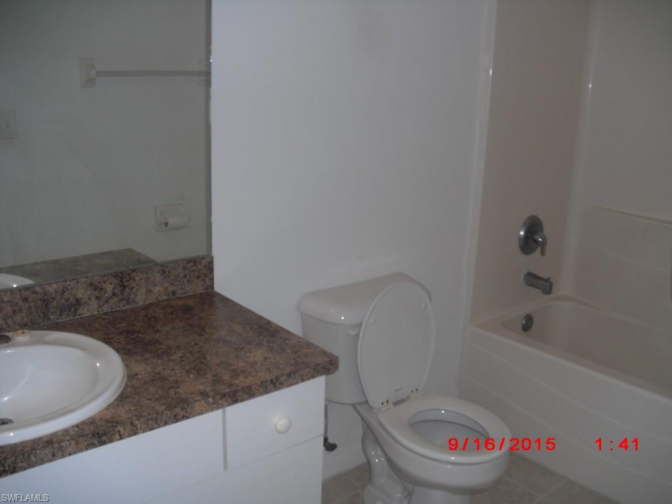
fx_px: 699
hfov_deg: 51.4
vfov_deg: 39.7
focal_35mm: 36
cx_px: 336
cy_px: 252
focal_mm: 6.3
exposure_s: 1/125
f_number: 3.1
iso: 100
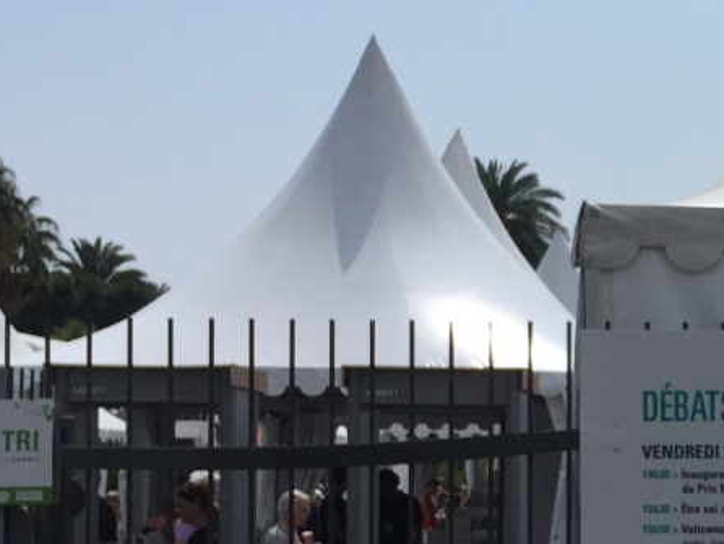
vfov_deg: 14.1
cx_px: 1107
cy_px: 494
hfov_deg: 17.0
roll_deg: -0.7
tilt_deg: -0.5
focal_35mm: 104
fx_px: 2176
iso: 32
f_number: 2.2
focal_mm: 4.15
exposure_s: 1/4950
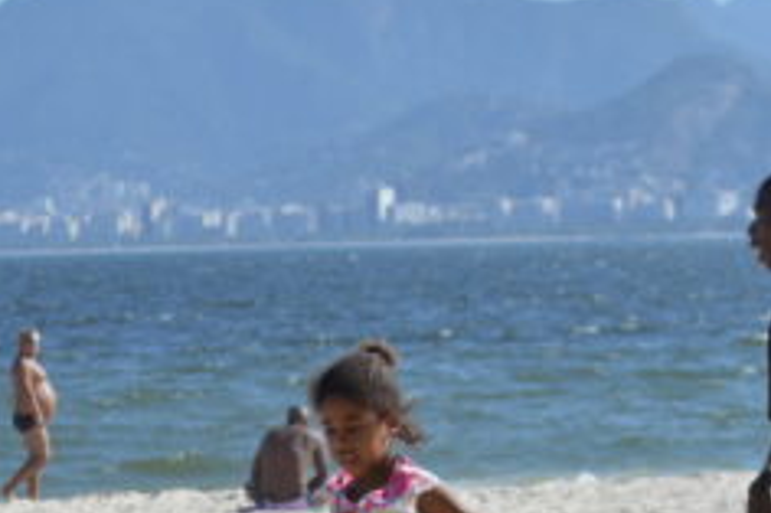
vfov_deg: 6.0
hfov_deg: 9.0
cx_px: 503
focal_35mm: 229
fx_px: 4901
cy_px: 503
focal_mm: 60
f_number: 8
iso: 100
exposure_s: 1/500
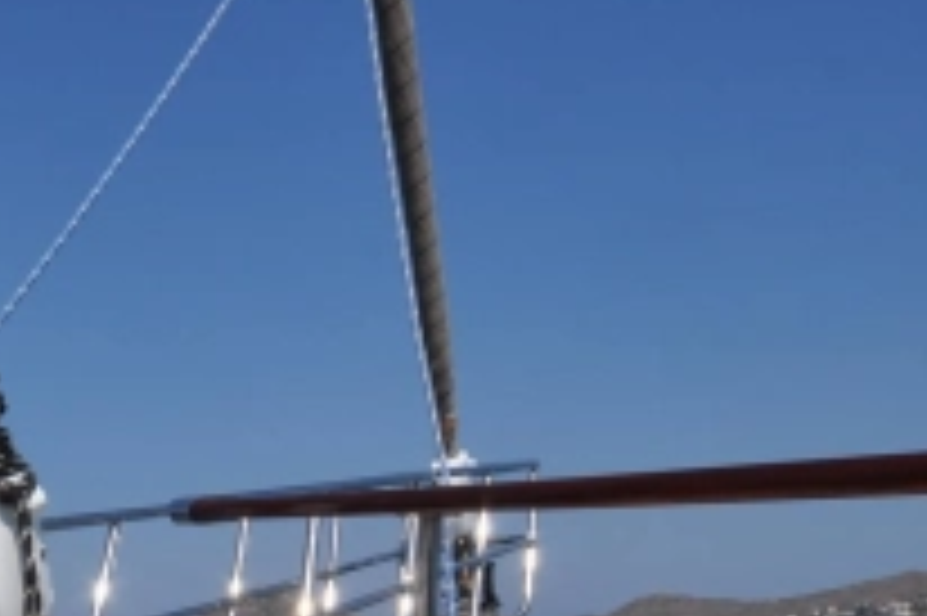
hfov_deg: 33.8
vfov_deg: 25.0
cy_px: 755
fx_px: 1235
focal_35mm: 48
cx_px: -166
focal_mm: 12
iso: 200
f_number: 11
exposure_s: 1/500
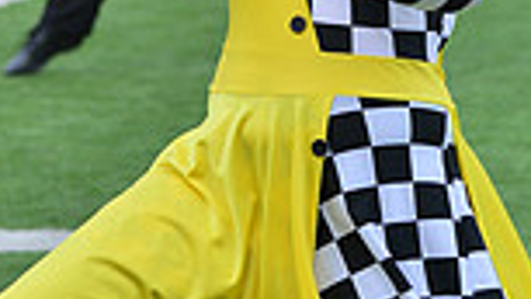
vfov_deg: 3.2
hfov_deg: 5.8
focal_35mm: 370
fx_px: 5209
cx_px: 276
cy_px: -375
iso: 200
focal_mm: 120
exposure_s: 1/800
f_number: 5.6
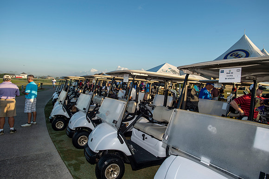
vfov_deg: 57.2
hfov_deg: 78.6
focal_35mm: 22
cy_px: 90
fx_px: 164
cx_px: 134
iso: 100
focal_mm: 22
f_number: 4.5
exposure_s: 1/400
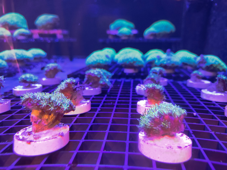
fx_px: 164
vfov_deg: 54.9
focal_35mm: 25
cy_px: 85
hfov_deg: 69.4
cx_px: 114
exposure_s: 1/16.7
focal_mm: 4.71
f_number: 1.79
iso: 800
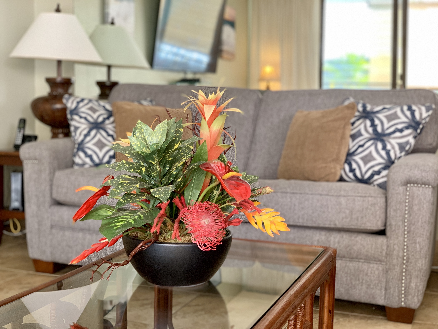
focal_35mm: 52
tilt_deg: -4.5
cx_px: 219
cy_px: 164
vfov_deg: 28.0
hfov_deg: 36.8
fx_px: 658
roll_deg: -1.1
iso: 125
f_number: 2.4
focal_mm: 6
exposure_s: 1/122
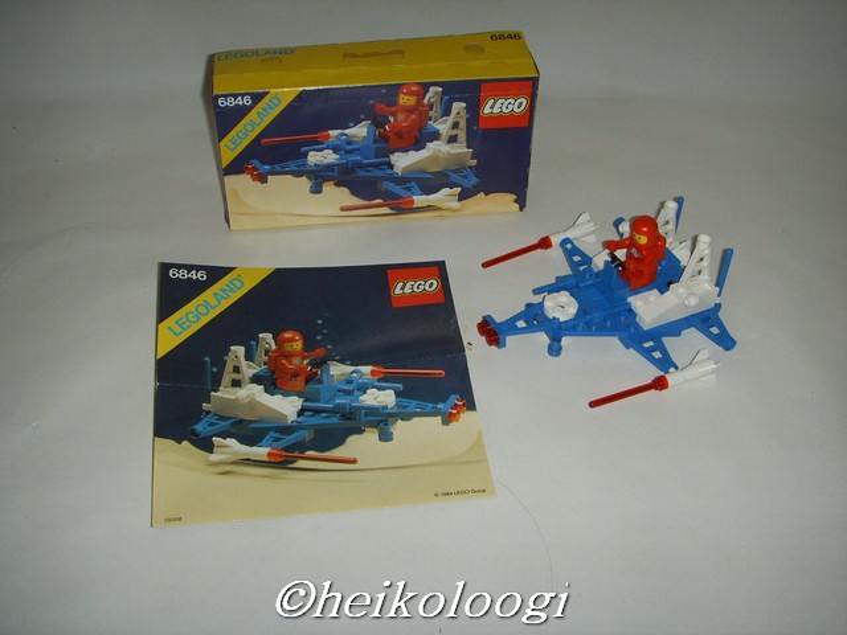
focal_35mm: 39
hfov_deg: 47.9
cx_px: 424
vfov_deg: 36.8
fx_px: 954
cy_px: 318
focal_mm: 6.6
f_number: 3.5
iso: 100
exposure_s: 1/45
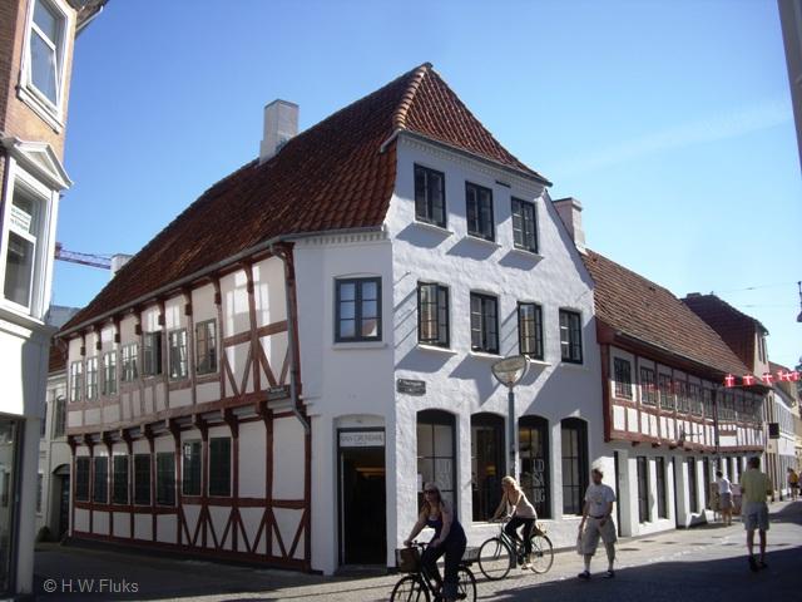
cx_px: 401
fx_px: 880
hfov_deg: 49.0
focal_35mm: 38
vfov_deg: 37.7
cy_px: 301
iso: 64
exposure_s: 1/640
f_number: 2.8
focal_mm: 7.9
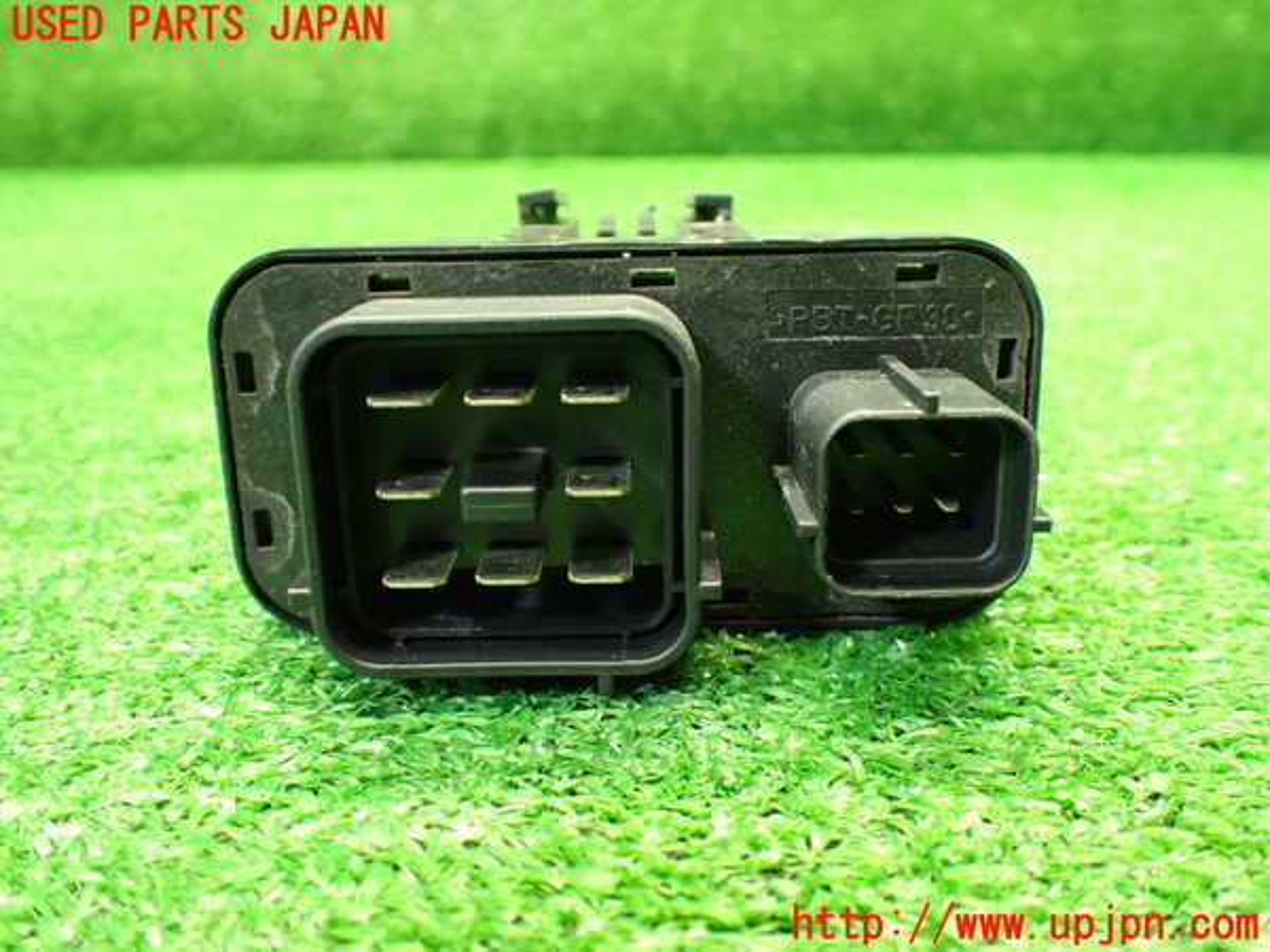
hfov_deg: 60.0
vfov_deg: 46.8
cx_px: 635
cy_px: 476
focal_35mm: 30
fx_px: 1101
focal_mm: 5.4
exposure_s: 1/40
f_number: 2.3
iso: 800
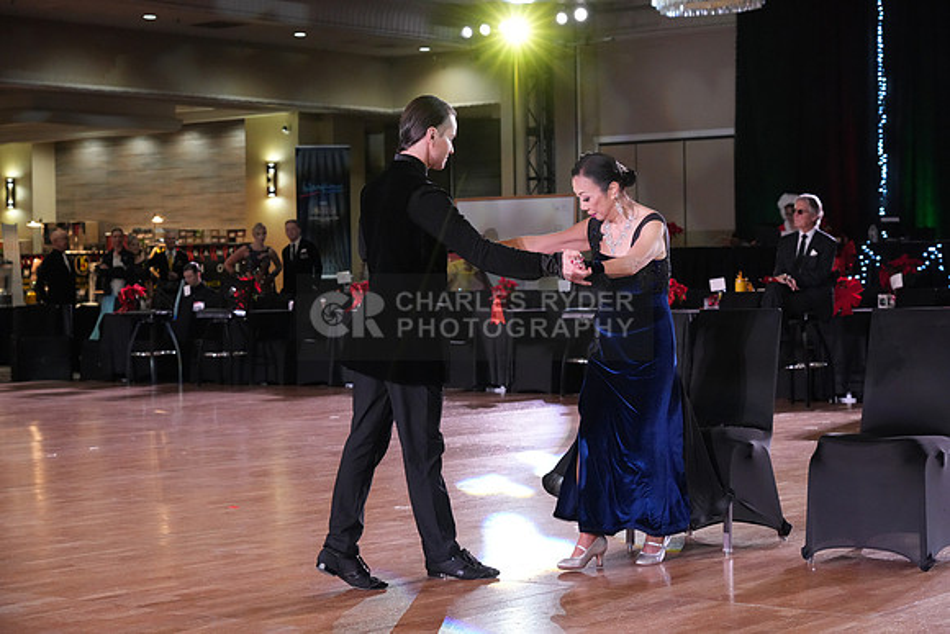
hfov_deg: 26.6
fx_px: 2006
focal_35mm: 76
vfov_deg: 18.0
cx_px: 475
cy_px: 317
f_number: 5.6
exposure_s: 1/320
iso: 5000
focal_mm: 76
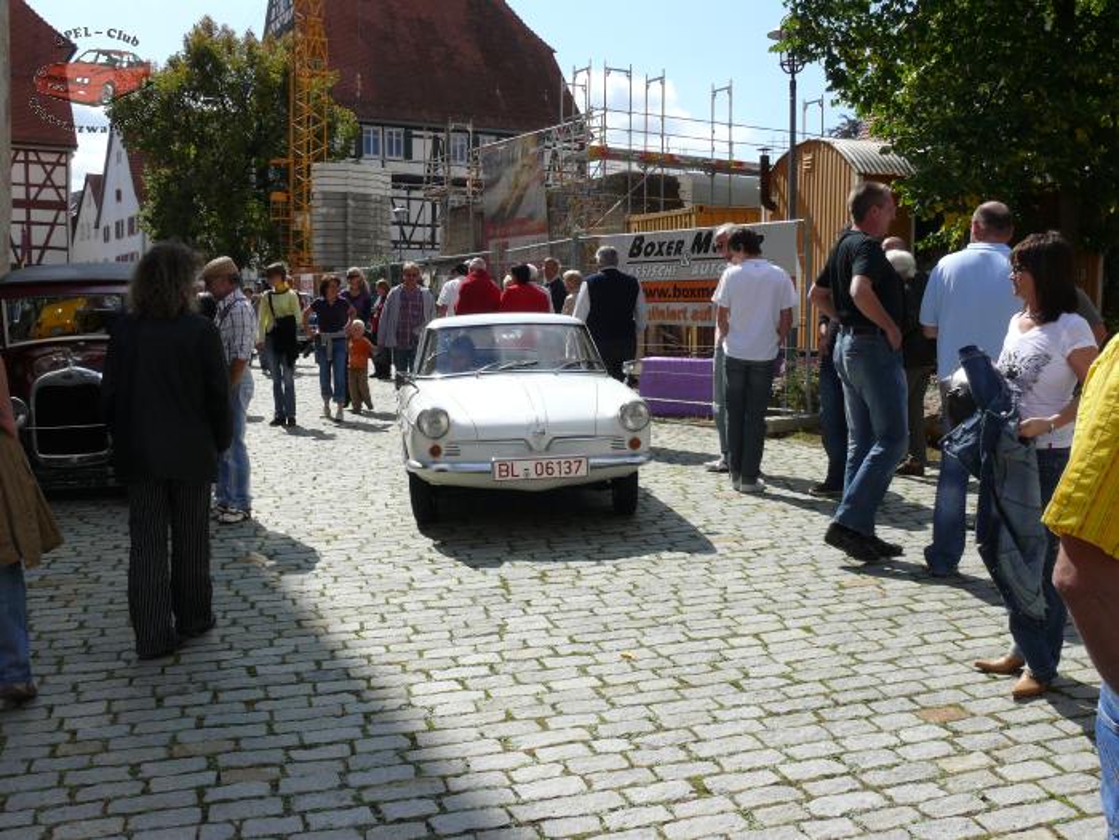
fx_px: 1196
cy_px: 420
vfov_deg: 38.7
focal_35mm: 37
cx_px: 560
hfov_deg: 50.1
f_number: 5.6
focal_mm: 7.7
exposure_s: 1/500
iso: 100
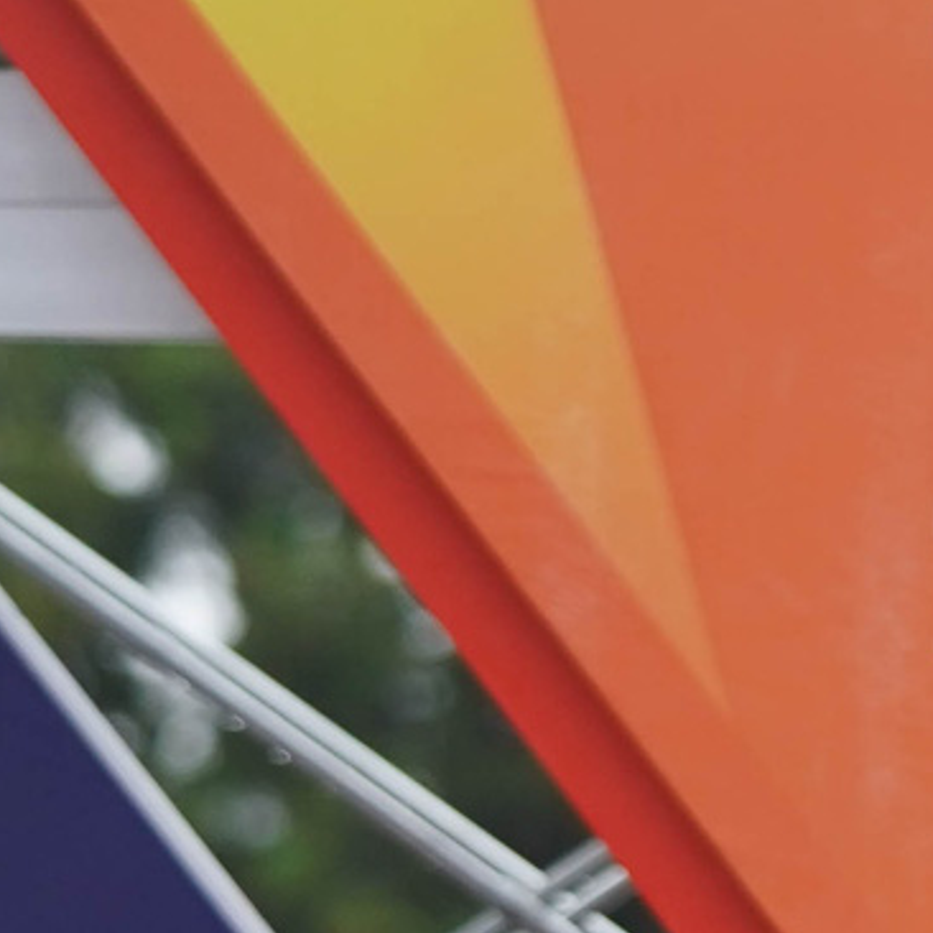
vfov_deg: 2.9
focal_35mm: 606
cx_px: 2455
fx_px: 18479
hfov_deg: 2.9
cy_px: 1521
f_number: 2.8
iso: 400
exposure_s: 1/500
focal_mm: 102
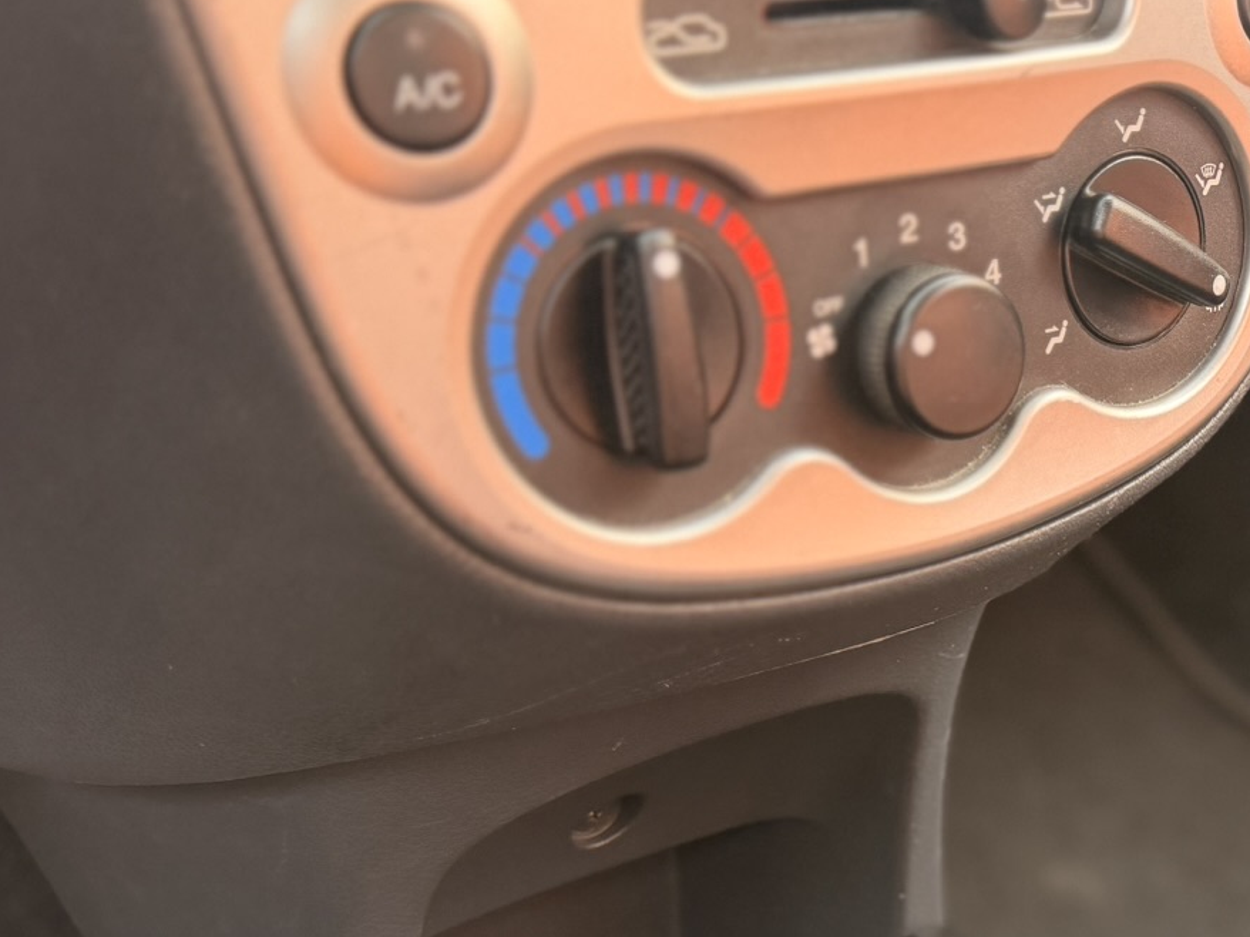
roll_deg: -3.0
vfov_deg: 25.7
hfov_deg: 31.7
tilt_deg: -28.5
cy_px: 745
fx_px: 2022
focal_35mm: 56
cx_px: 1250
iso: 200
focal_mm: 6.76
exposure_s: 1/93
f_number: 1.78
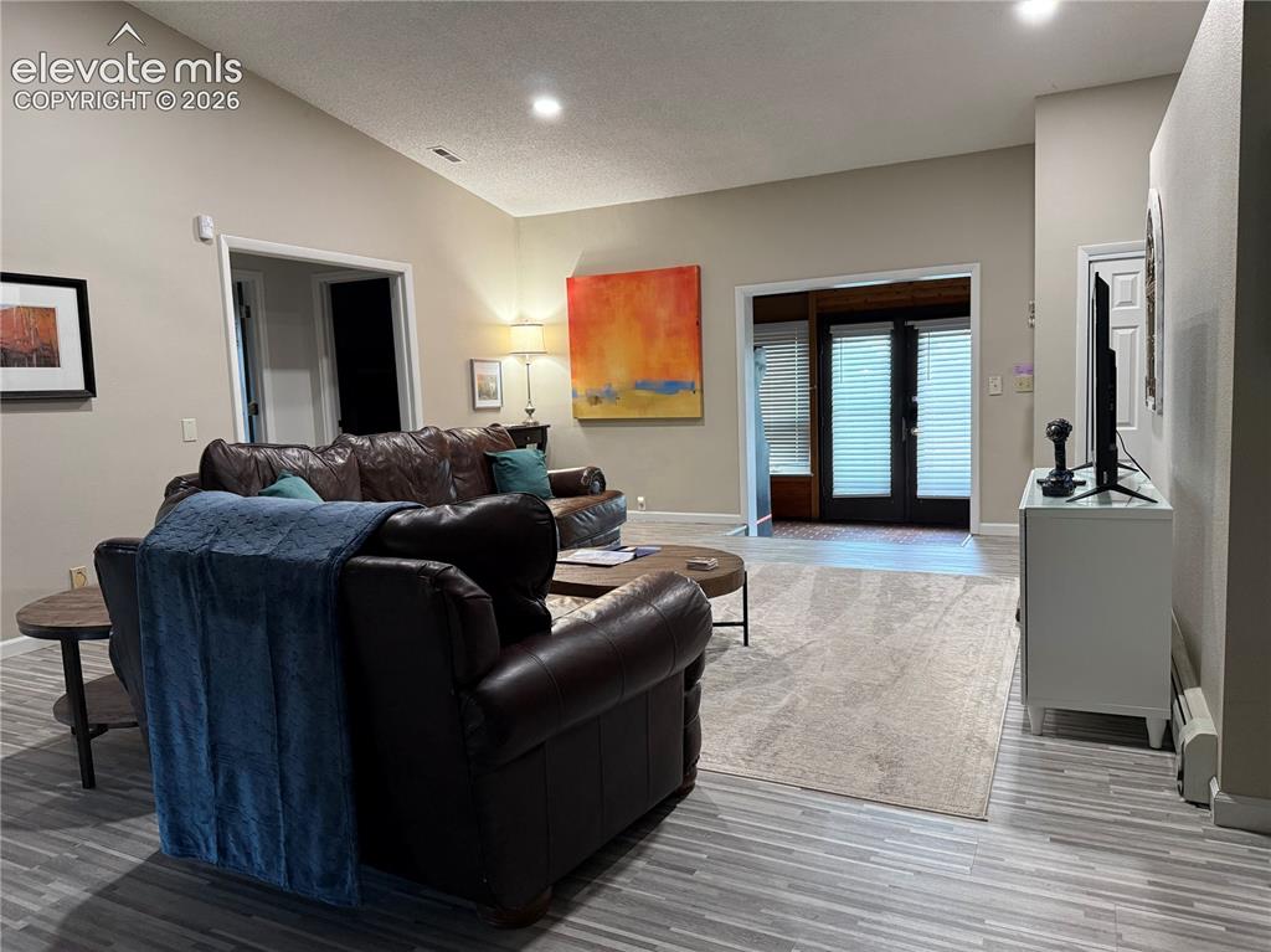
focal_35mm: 24
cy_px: 476
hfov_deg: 71.6
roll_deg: +1.8
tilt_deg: -6.2
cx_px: 636
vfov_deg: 56.8
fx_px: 881
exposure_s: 1/60
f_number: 1.78
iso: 250
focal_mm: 6.76
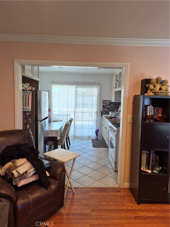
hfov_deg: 58.9
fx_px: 151
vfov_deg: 73.9
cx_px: 85
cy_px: 114
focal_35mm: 23
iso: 100
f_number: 1.8
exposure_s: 1/120
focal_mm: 5.4
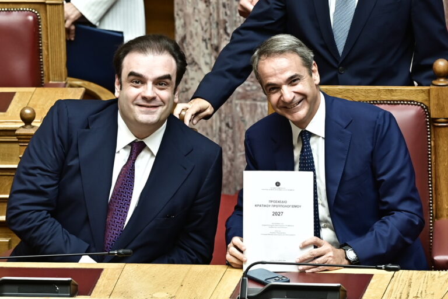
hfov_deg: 7.4
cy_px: 150
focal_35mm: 277
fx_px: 3447
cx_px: 224
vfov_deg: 5.0
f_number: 4
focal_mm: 185
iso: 800
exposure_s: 1/100
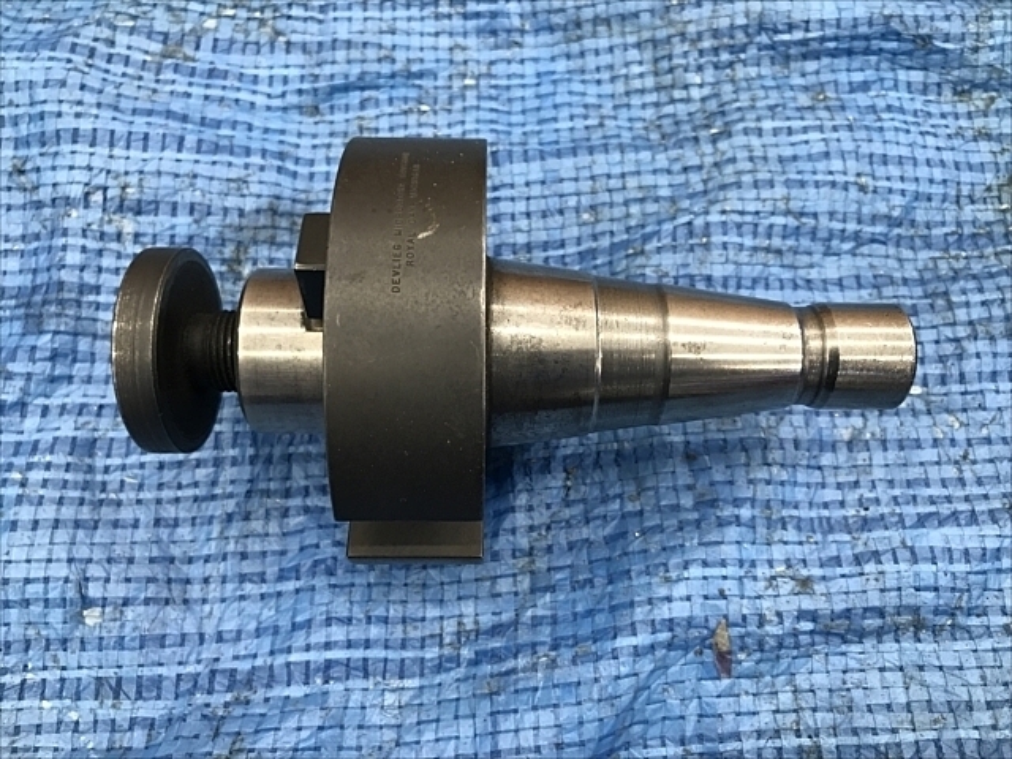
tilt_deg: -69.0
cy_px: 380
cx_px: 506
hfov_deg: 63.4
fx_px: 819
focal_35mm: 28
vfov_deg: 49.7
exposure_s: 1/24
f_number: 1.8
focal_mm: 3.99
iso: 40
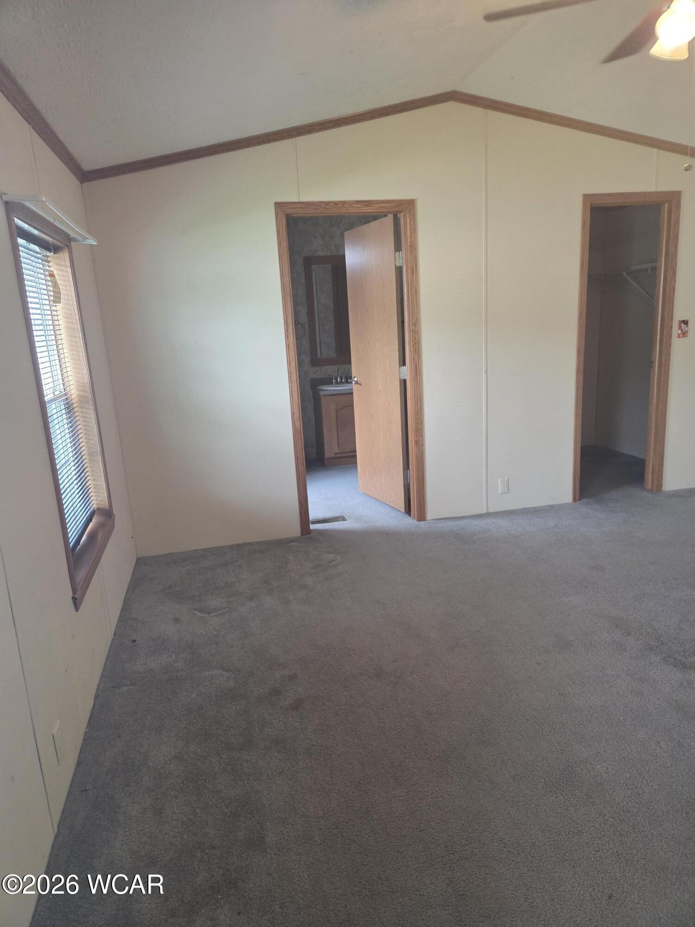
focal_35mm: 23
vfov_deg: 73.9
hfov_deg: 58.9
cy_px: 464
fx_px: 616
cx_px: 348
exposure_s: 1/120
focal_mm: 5.4
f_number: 1.8
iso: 400
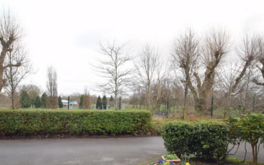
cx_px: 110
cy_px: 106
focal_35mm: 26
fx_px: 187
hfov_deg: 69.9
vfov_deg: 47.0
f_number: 6.3
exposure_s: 1/160
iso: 400
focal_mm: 14
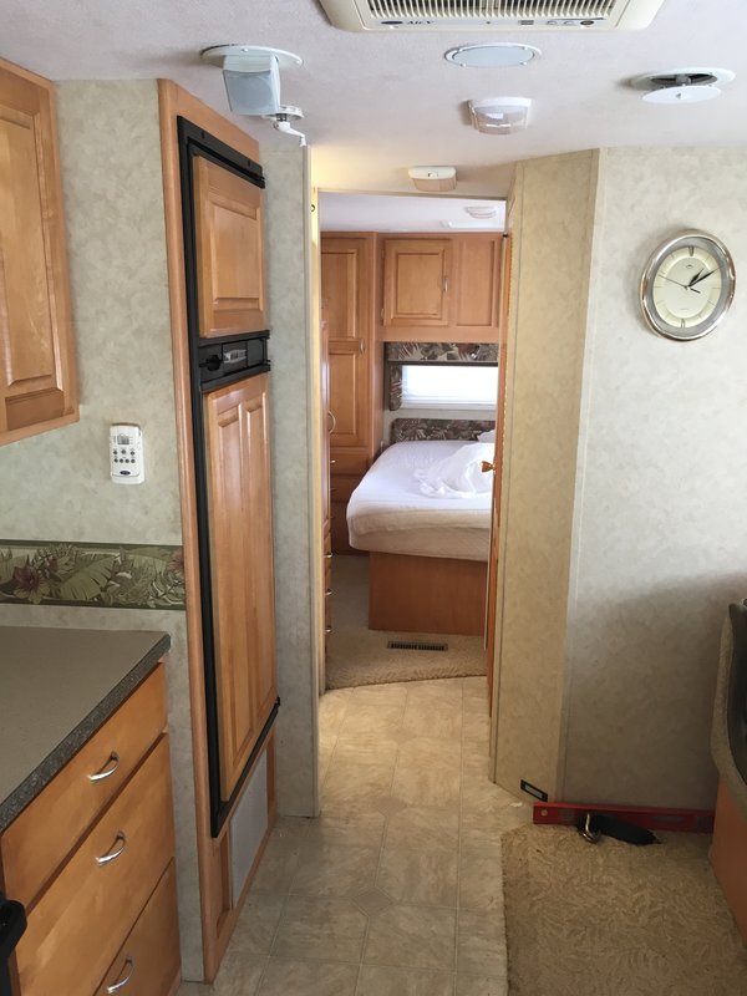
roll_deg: -0.4
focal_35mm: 29
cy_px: 498
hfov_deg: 48.2
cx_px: 374
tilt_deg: -12.3
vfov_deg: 61.7
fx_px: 834
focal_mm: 4.15
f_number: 2.2
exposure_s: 1/30
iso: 50
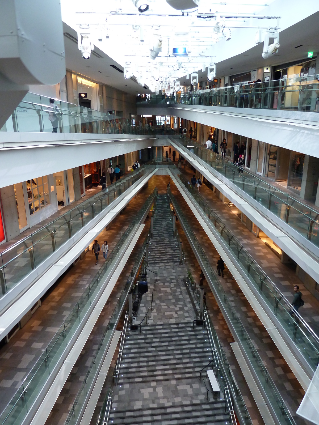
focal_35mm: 25
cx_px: 160
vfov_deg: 69.4
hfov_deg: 54.9
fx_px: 307
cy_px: 212
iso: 200
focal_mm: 4.1
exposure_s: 1/30
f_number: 3.3
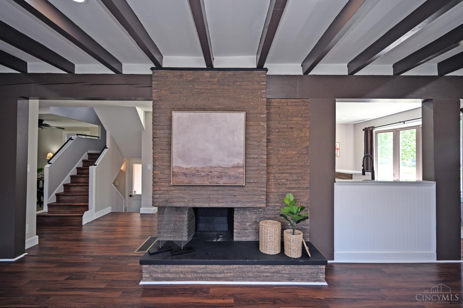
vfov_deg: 72.1
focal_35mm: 16
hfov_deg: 95.0
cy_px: 154
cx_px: 232
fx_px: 212
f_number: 4
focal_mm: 16.5
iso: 220
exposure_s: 1/60
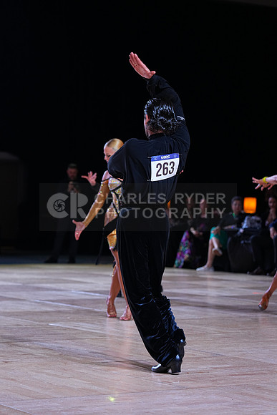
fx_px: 1142
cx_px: 138
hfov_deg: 13.8
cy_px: 208
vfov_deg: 20.6
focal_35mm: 99
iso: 1000
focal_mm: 99
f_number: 4
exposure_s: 1/400
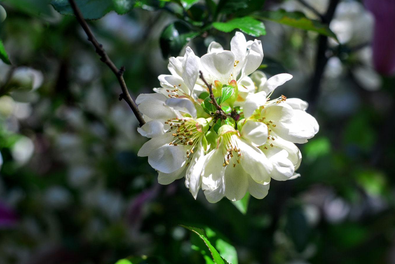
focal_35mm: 76
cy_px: 143
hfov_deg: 26.6
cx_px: 247
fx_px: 834
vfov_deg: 18.0
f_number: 5
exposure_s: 1/200
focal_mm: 50
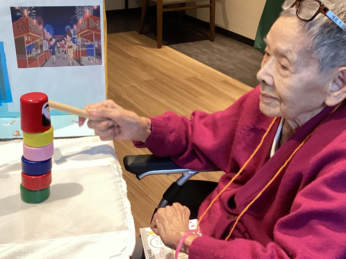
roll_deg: -2.6
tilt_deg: -19.9
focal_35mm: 56
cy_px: 82
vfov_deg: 25.9
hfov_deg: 34.3
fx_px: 560
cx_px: 180
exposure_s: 1/60
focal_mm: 3.3
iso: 160
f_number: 2.4
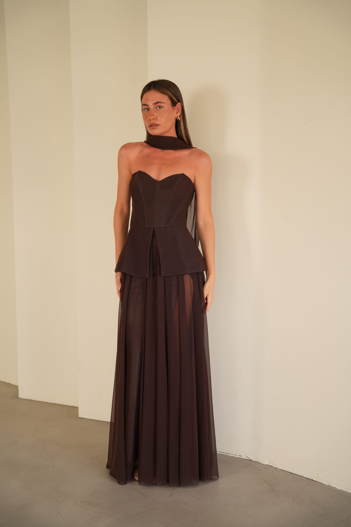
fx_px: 674
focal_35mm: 46
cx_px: 176
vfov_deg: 42.7
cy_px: 264
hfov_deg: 29.2
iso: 400
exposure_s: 1/125
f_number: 4
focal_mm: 46.1
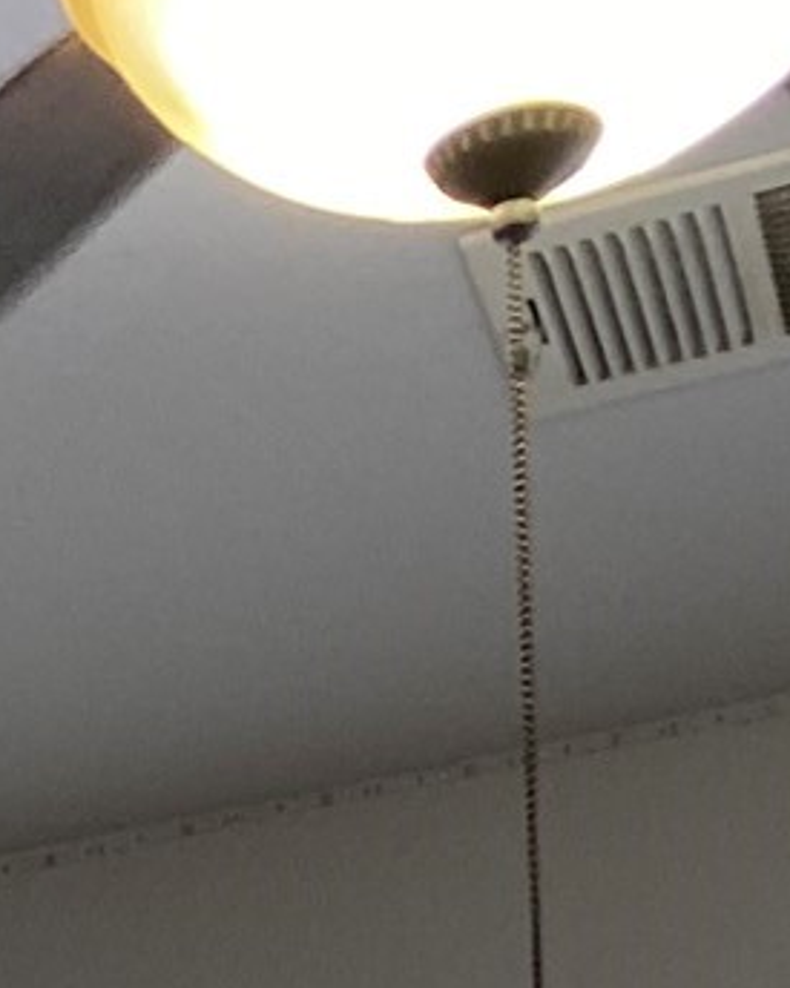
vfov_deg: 10.6
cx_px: -1115
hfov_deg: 9.2
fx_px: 4415
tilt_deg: +1.6
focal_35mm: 151
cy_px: 2513
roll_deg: +2.4
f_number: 1.8
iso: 80
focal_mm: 4.25
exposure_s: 1/60
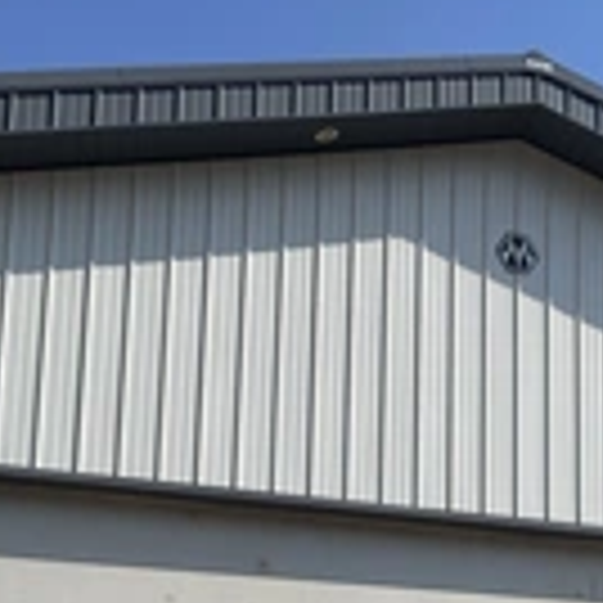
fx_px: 1301
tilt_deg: +10.4
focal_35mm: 66
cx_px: 657
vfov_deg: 24.5
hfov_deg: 24.4
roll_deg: +0.6
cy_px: 648
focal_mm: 5.1
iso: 32
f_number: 1.6
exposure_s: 1/4717
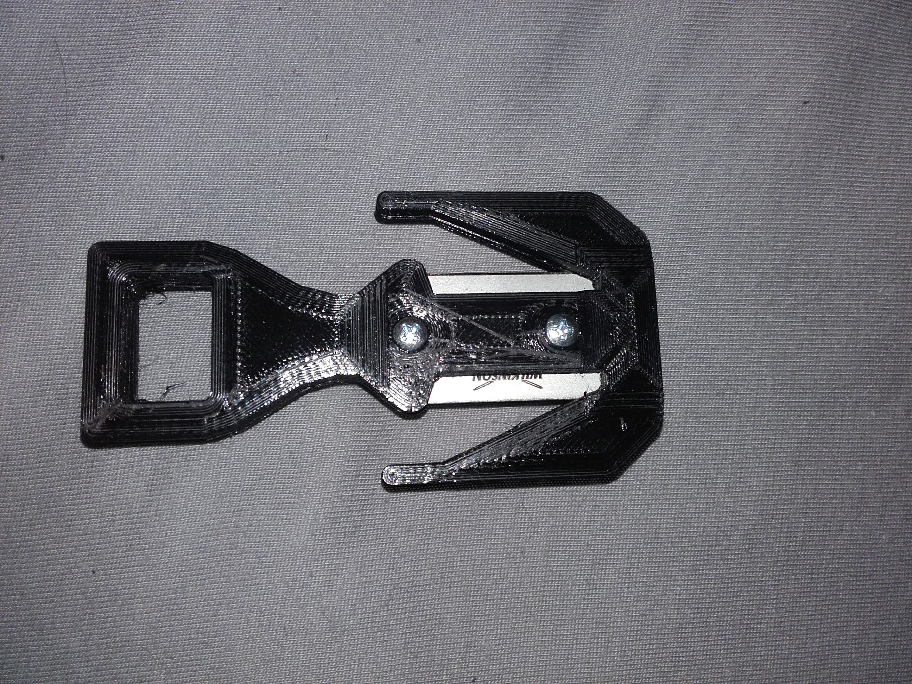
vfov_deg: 45.4
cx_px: 456
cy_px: 342
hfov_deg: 58.4
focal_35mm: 31
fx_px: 817
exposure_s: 1/100
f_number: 2.2
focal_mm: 3.31
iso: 50
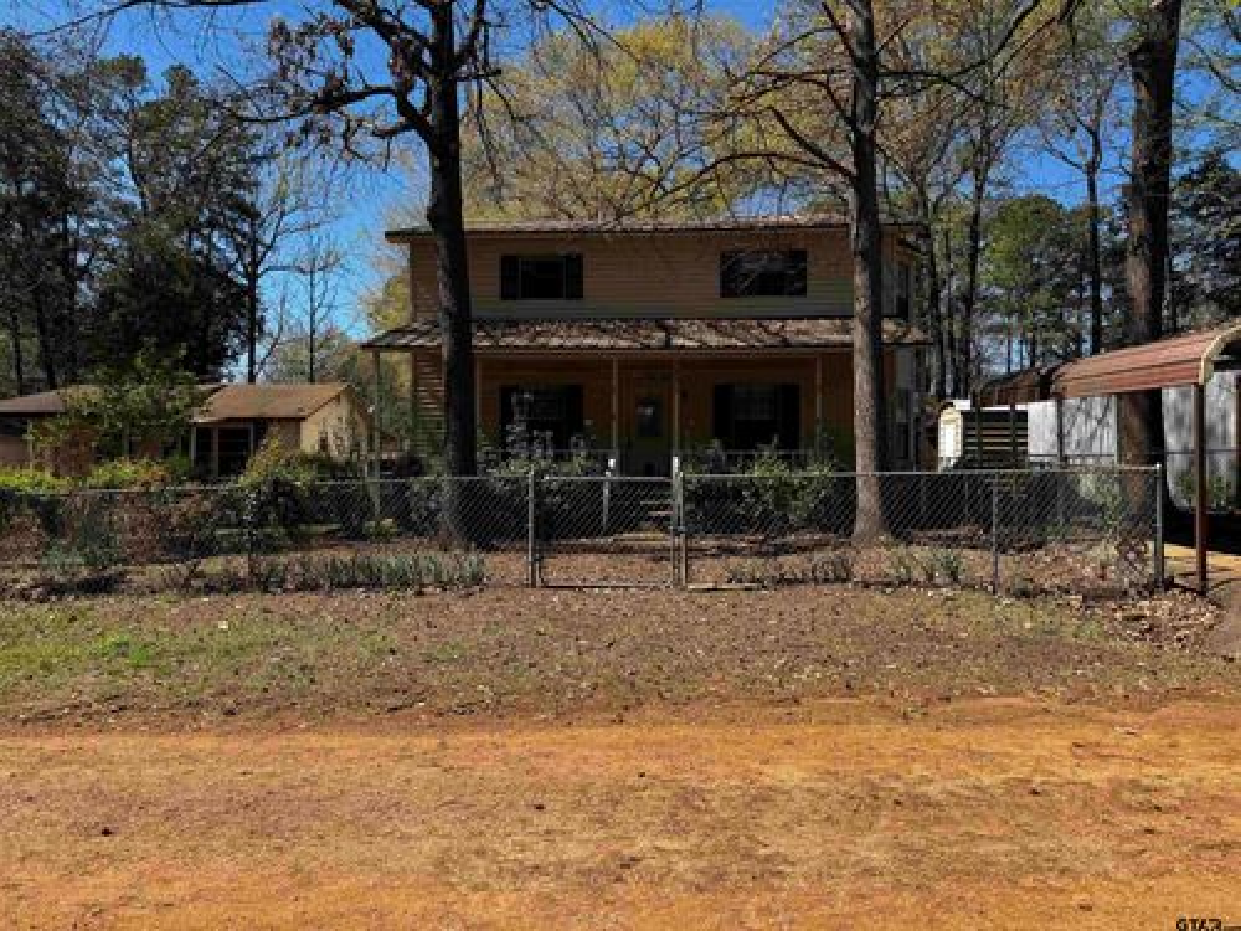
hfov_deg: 71.6
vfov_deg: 56.8
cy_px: 466
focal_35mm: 24
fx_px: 860
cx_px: 620
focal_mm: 6.76
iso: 80
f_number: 1.78
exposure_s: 1/2506
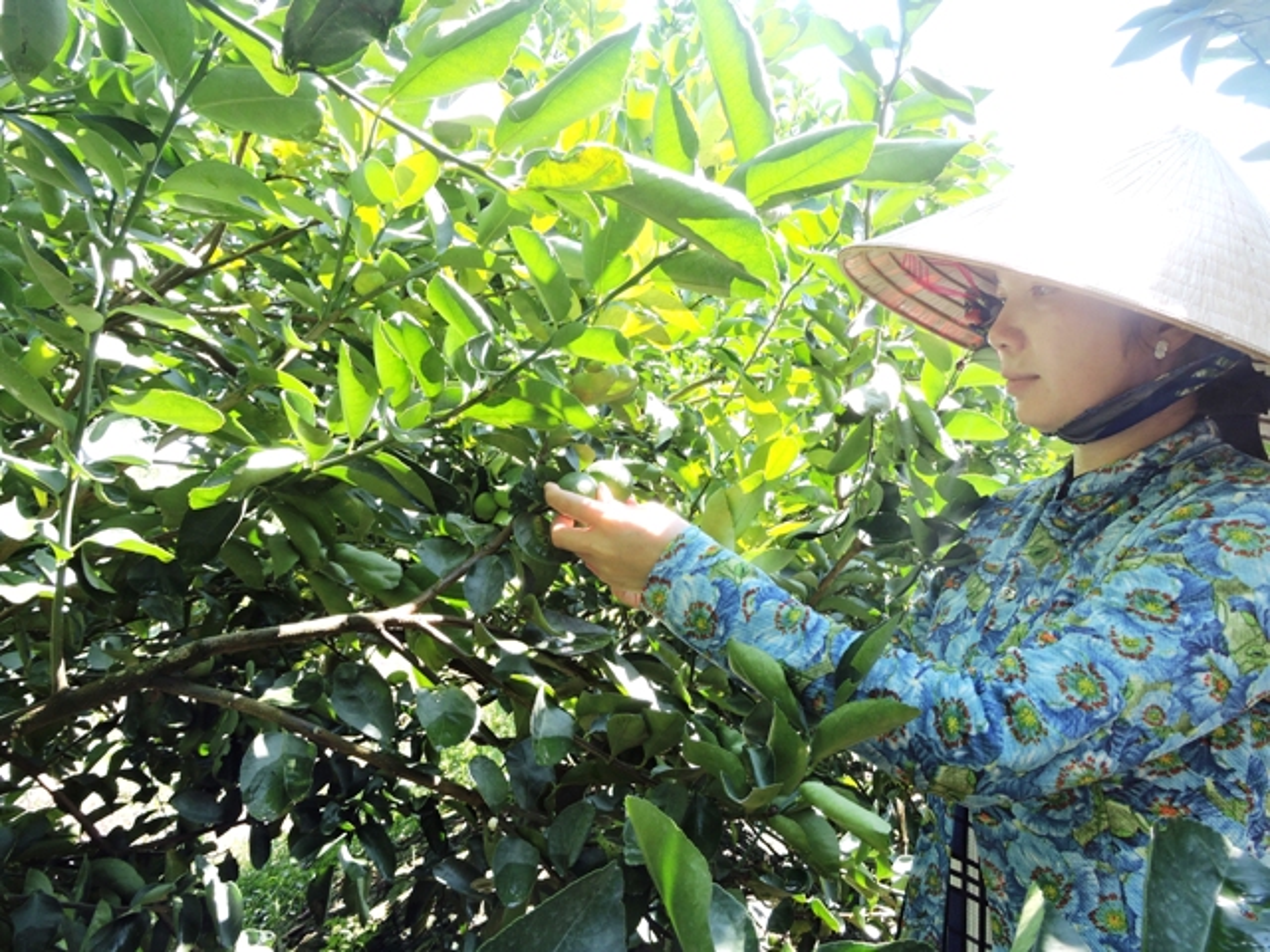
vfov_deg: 56.8
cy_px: 476
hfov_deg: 71.6
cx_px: 635
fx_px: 881
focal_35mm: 24
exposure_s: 1/100
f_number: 3.3
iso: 100
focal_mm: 4.3
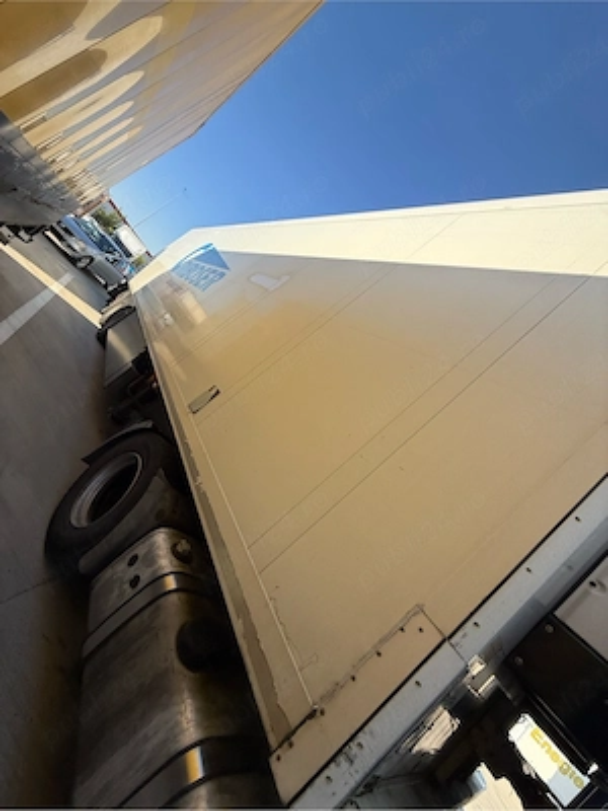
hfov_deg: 85.7
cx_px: 304
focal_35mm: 14
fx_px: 328
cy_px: 406
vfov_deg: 102.1
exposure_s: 1/799
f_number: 2.2
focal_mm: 2.22
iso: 50
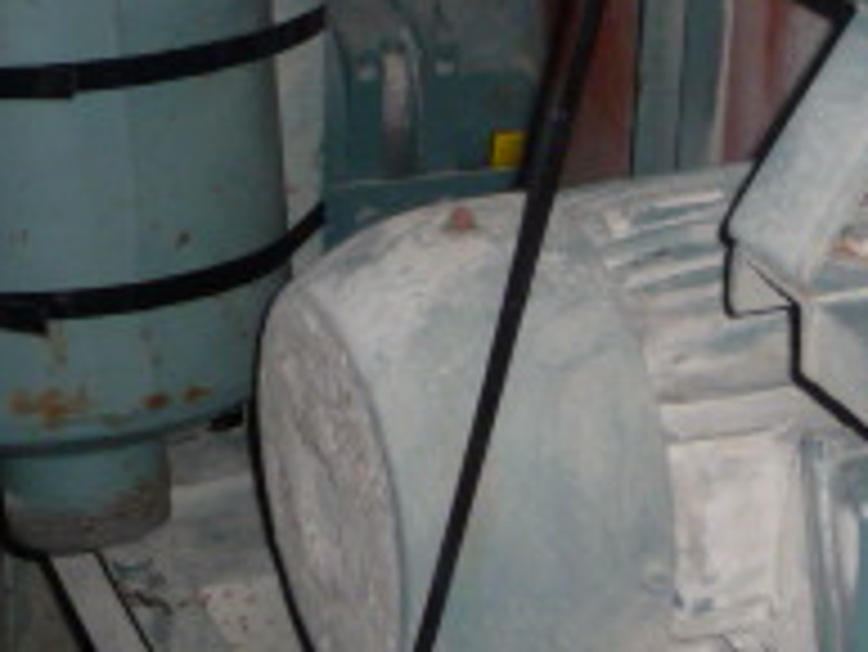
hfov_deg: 20.8
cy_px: 301
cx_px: 715
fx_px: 2333
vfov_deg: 15.9
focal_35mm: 93
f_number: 3.3
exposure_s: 1/30
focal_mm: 4.7
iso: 160
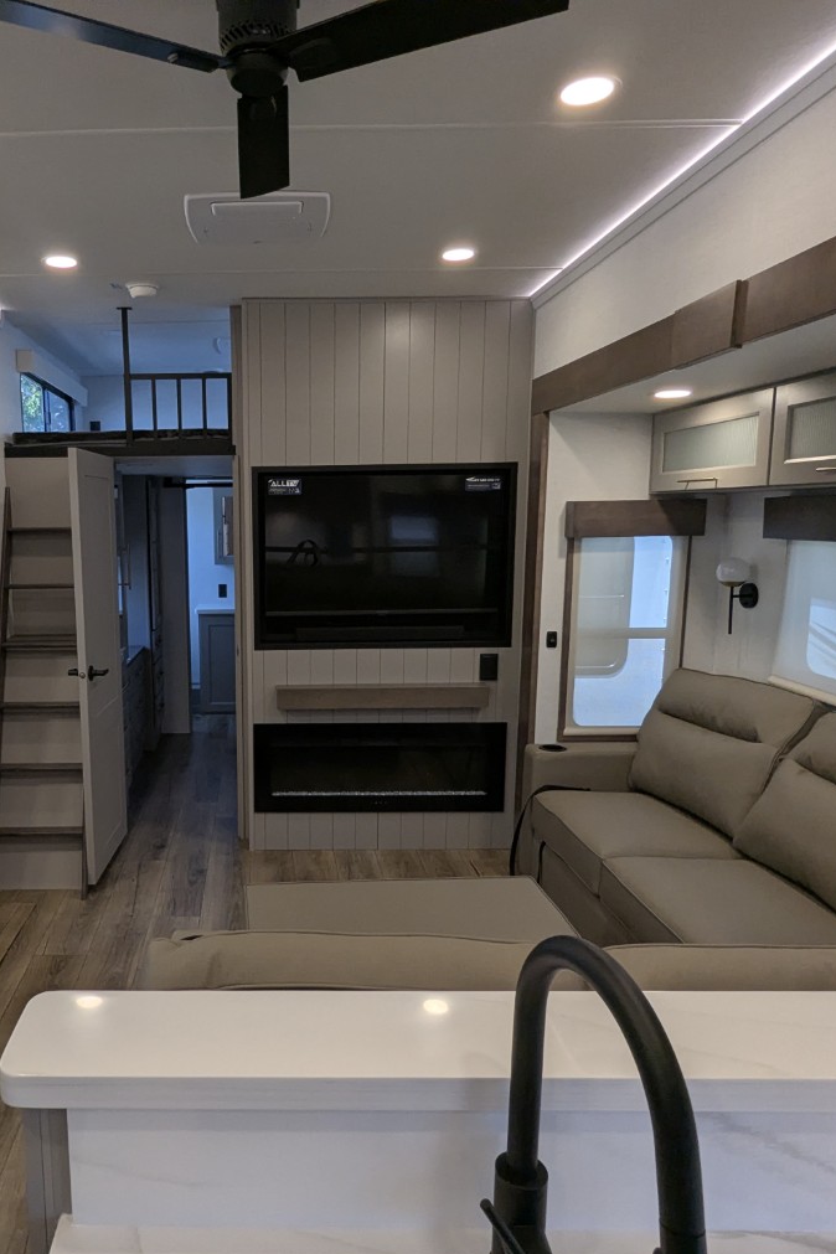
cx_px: 249
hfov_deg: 53.5
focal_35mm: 23
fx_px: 801
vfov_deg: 76.1
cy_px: 650
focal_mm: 2.35
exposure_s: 1/184
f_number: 2.2
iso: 184
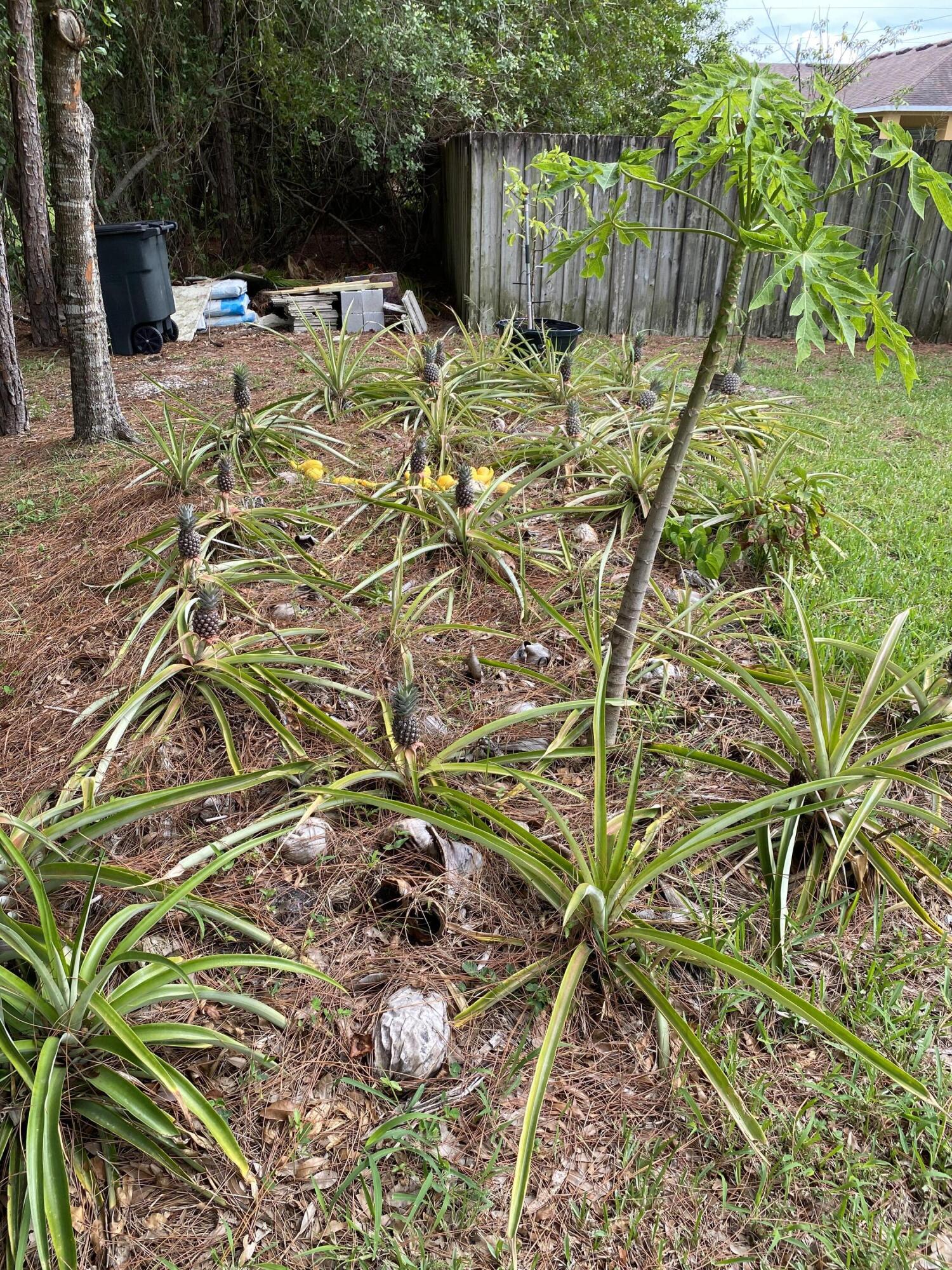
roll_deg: -1.4
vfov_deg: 67.3
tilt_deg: -25.1
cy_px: 635
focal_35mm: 26
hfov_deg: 53.1
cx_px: 476
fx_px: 953
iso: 32
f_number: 1.8
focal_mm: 4.25
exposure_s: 1/404
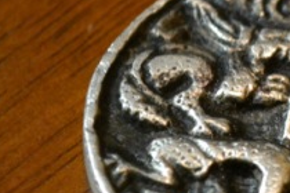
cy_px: 112
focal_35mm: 255
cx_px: 412
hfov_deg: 8.0
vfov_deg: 5.4
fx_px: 2050
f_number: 5.6
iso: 2800
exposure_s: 1/60
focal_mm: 55
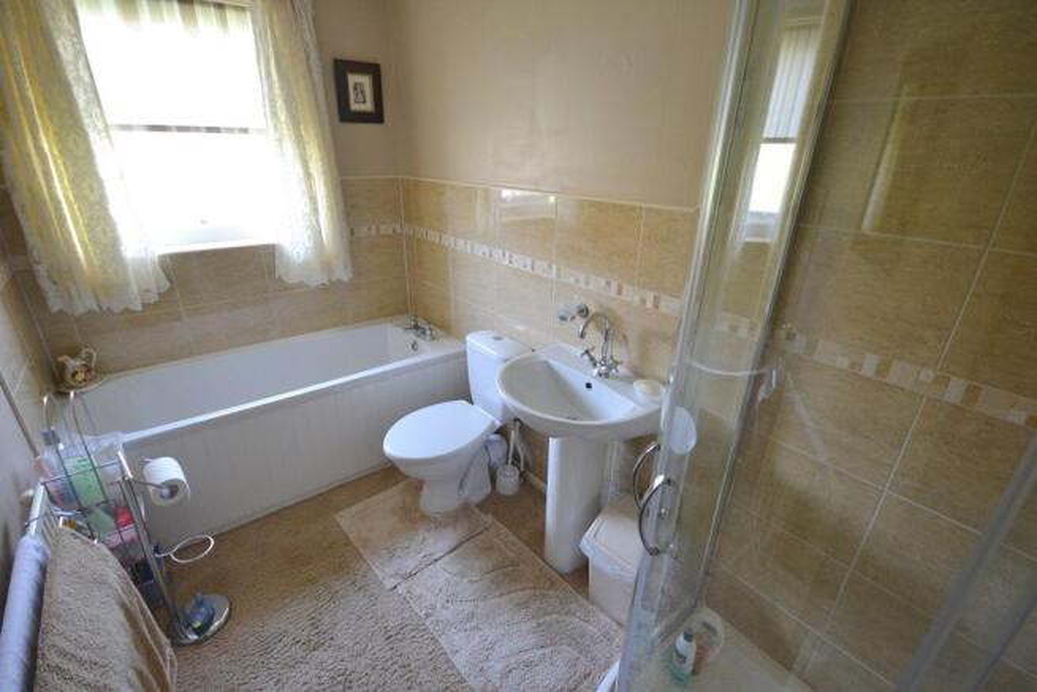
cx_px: 518
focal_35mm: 15
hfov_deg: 100.4
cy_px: 346
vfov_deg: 77.4
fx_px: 432
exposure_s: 1/60
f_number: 4
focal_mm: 10
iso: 1000
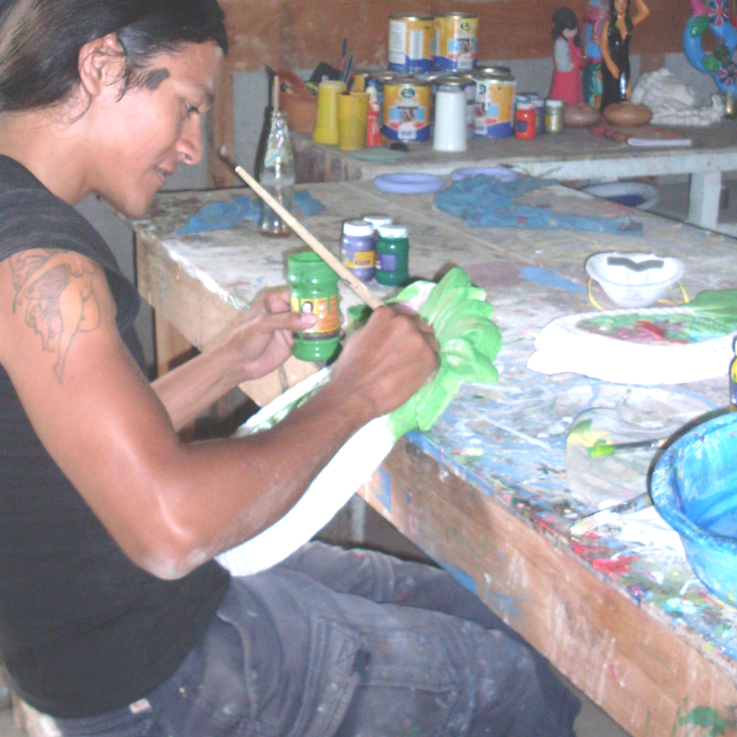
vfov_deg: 28.8
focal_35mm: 59
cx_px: 331
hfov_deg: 29.1
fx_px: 1421
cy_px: 218
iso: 100
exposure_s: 1/45
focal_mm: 6.3
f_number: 2.8
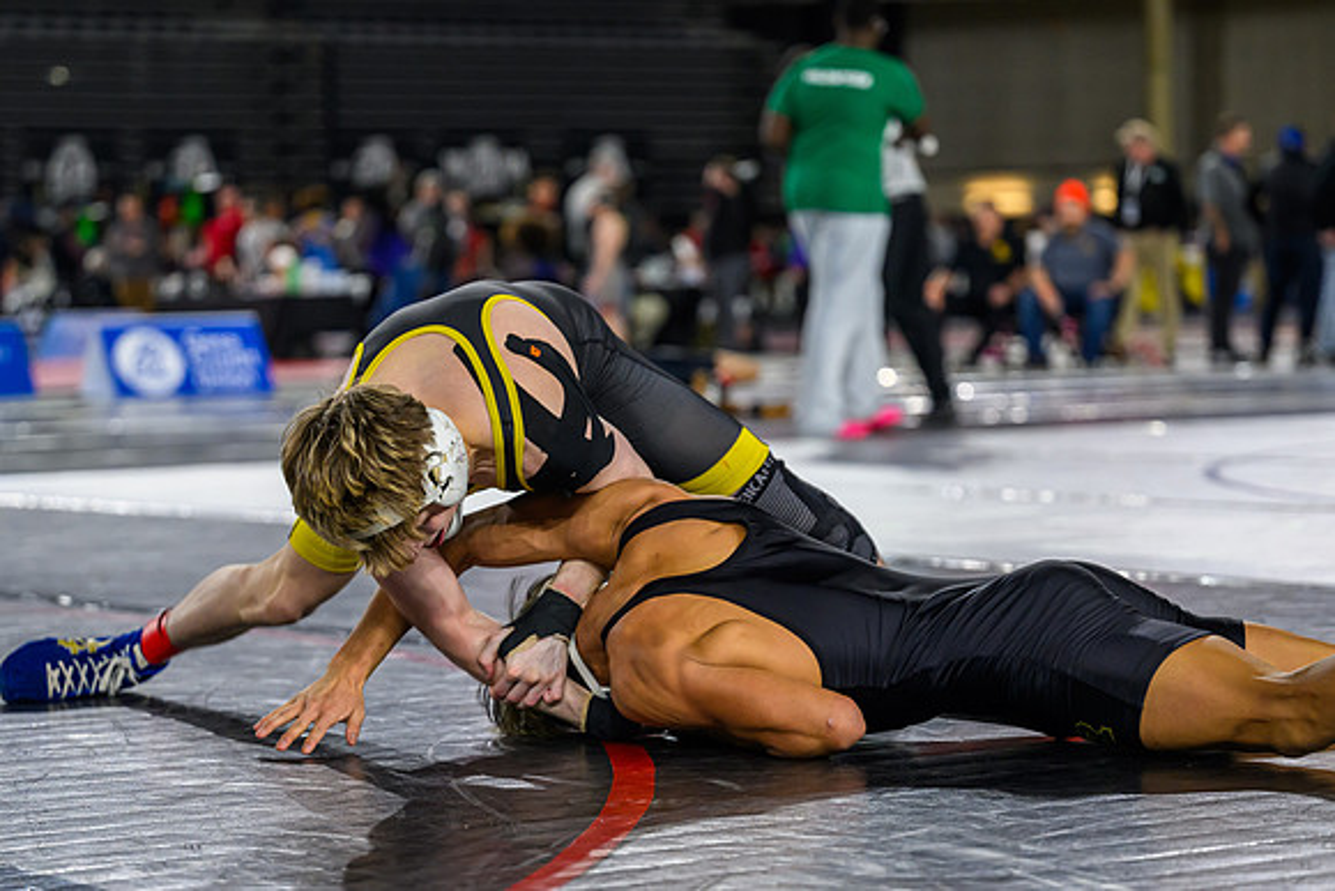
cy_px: 546
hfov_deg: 18.6
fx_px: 4076
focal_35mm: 110
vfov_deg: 12.5
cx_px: 556
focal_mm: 86
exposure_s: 1/1000
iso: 2000
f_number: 2.8
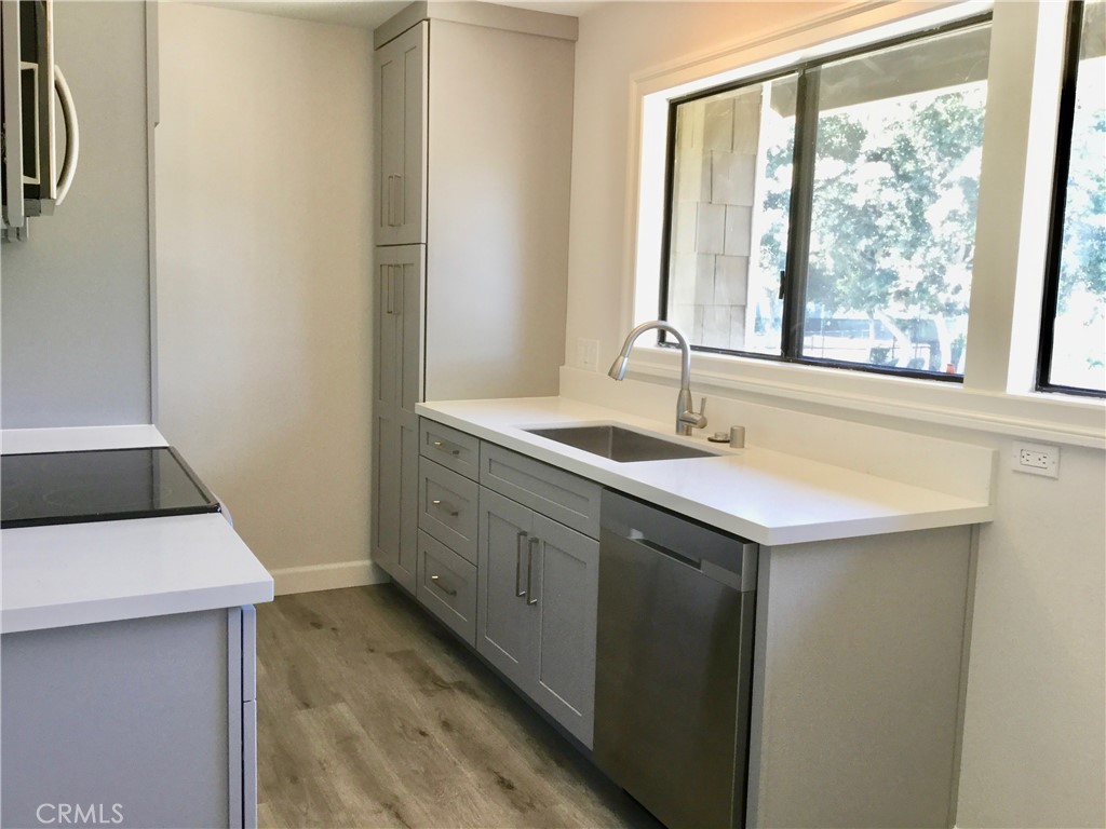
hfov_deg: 58.4
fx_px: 990
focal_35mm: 31
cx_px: 553
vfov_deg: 45.4
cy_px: 414
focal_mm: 3.3
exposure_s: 1/30
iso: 50
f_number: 2.4
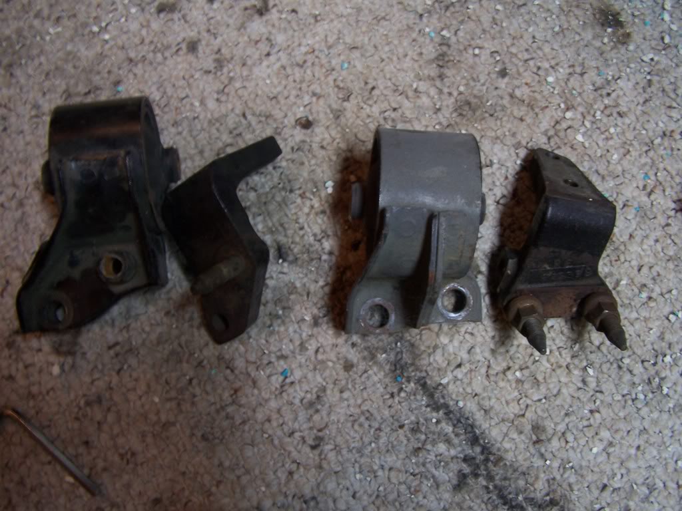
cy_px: 256
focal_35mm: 38
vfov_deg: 37.7
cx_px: 341
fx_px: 749
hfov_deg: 49.0
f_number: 2.8
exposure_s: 1/8
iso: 80
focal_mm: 6.3
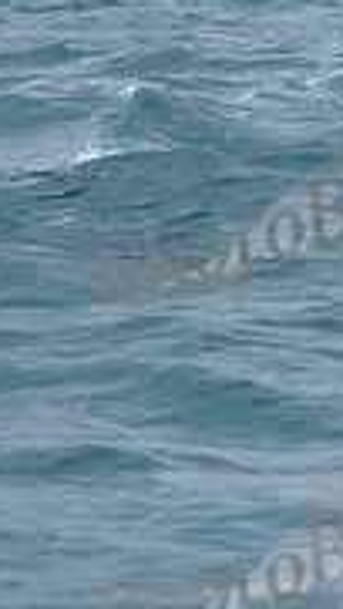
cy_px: -5
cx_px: 743
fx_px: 10818
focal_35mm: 670
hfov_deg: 1.8
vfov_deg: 3.2
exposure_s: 1/800
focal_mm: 200
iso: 250
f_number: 10
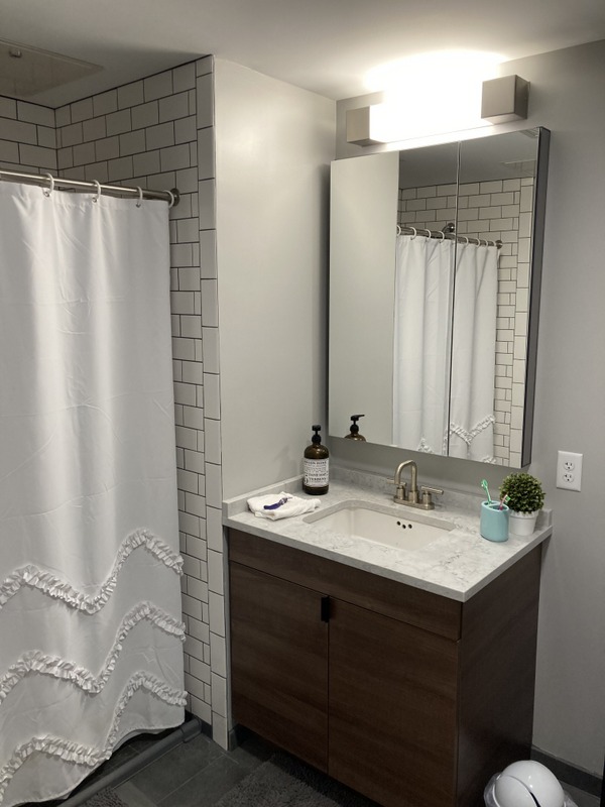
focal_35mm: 28
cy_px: 404
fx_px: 652
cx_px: 302
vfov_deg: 63.4
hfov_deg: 49.7
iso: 64
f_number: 1.8
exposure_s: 1/60
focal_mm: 3.99
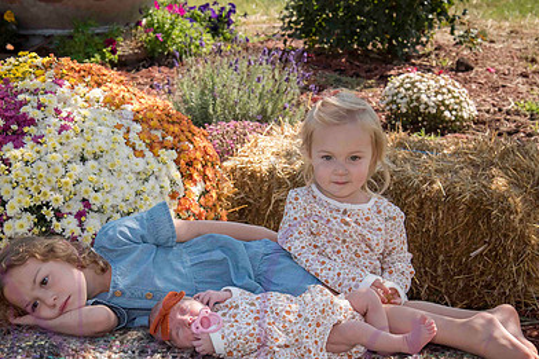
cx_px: 219
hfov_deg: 26.3
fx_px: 1152
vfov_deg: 17.6
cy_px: 244
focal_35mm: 77
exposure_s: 1/500
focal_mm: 52
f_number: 8
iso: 400
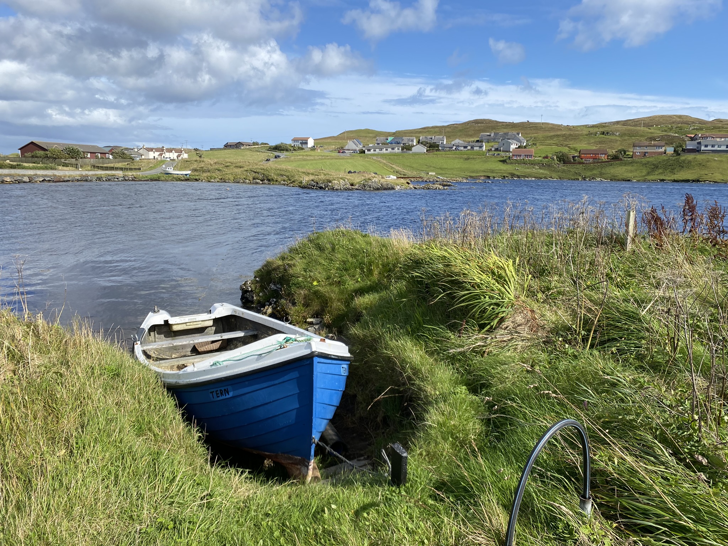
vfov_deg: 53.1
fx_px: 547
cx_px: 364
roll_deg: -1.1
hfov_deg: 67.3
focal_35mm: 26
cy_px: 273
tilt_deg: -11.1
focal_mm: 4.25
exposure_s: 1/2755
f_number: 1.8
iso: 32
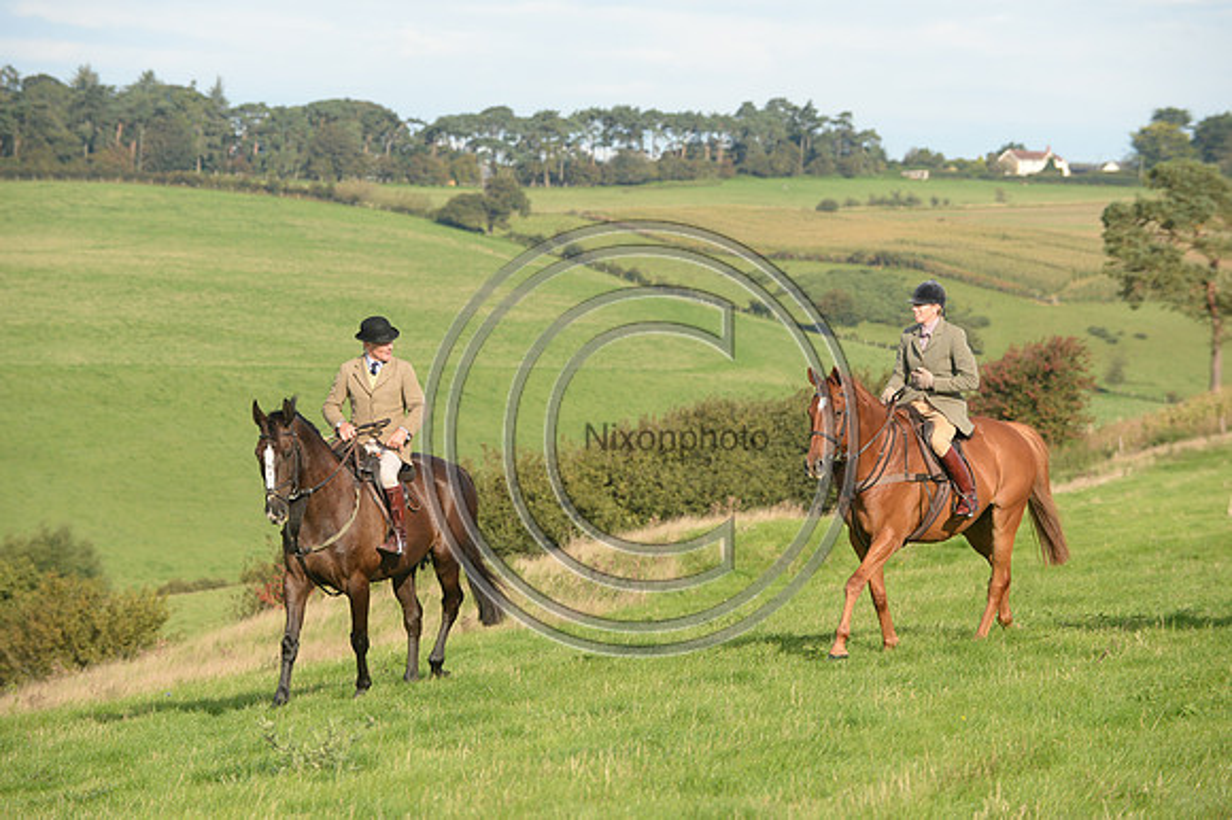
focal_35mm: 155
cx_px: 616
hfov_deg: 13.3
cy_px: 410
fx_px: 5301
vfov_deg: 8.8
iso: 560
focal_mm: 155
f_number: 5
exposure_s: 1/1250
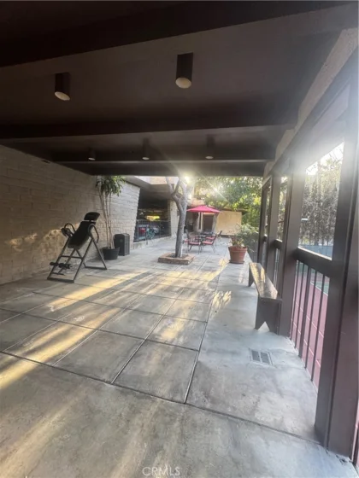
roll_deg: -1.5
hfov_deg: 85.7
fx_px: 194
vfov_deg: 102.1
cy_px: 239
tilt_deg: -5.0
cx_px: 180
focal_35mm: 14
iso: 125
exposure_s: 1/99
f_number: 2.2
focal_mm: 2.22
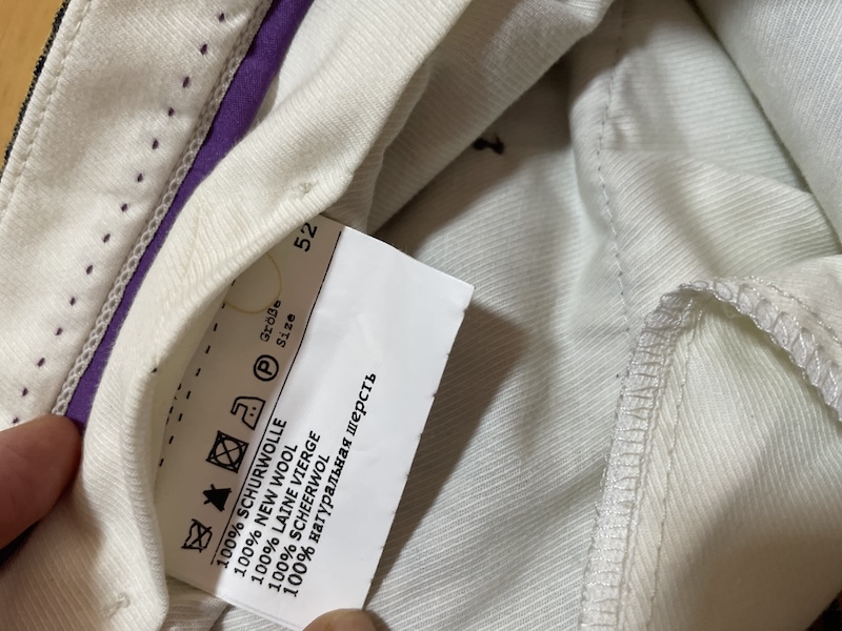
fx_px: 632
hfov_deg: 67.3
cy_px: 316
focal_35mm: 26
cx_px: 421
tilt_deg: -74.6
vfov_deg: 53.1
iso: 200
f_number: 1.6
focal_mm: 4.2
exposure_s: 1/50
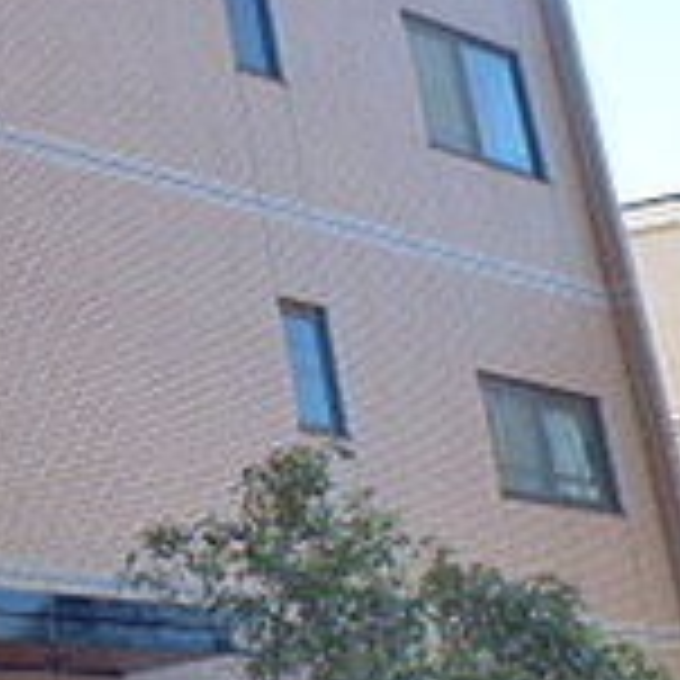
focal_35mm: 75
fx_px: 1667
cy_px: 257
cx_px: -315
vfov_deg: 23.0
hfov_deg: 20.1
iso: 400
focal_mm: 3.58
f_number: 6.3
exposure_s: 1/100
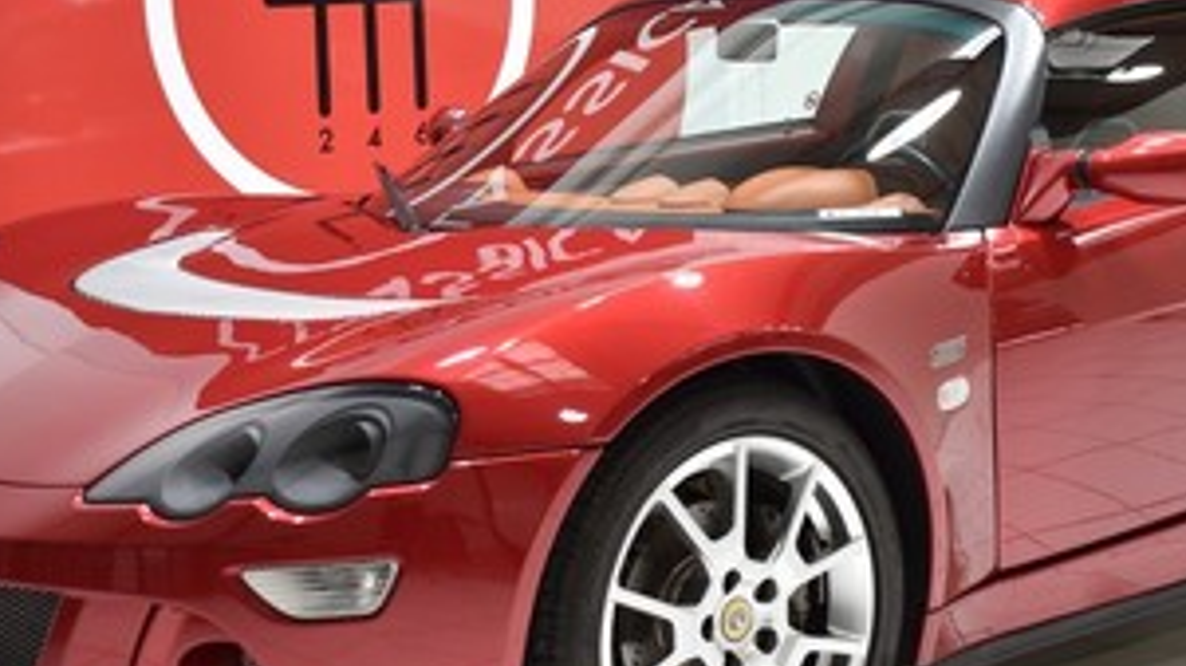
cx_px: 788
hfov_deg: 23.8
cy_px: 246
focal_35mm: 89
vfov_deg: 13.6
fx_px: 2796
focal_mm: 31
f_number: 4.2
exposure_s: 1/15
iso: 100
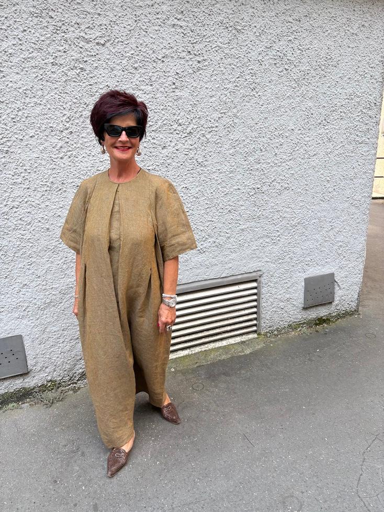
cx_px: 192
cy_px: 256
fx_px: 385
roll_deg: +1.5
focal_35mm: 26
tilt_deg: -15.4
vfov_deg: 67.3
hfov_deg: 53.1
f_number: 1.6
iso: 40
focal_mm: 5.96
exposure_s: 1/122
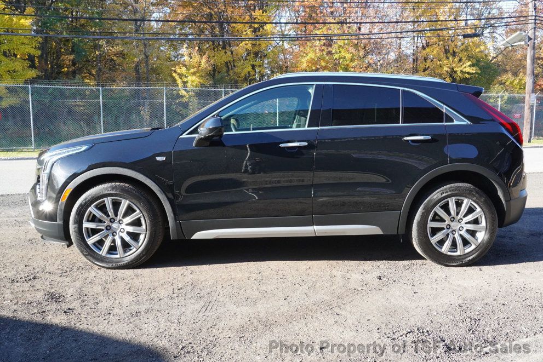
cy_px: 178
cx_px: 280
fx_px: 490
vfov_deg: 40.5
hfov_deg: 57.9
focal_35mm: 33
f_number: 9
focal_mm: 21
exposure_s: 1/250
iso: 1250
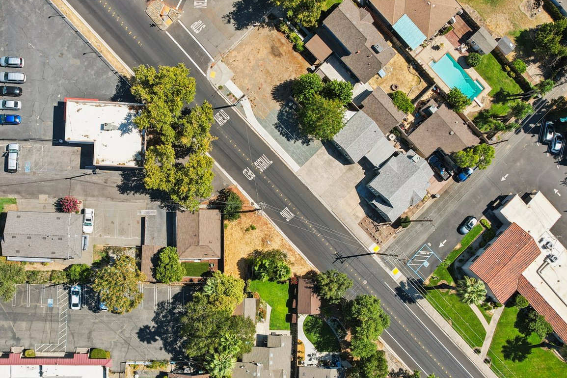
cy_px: 234
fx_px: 614
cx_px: 220
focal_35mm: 39
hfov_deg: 49.2
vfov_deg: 34.1
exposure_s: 1/1500
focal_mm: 8.38
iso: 100
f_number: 2.8
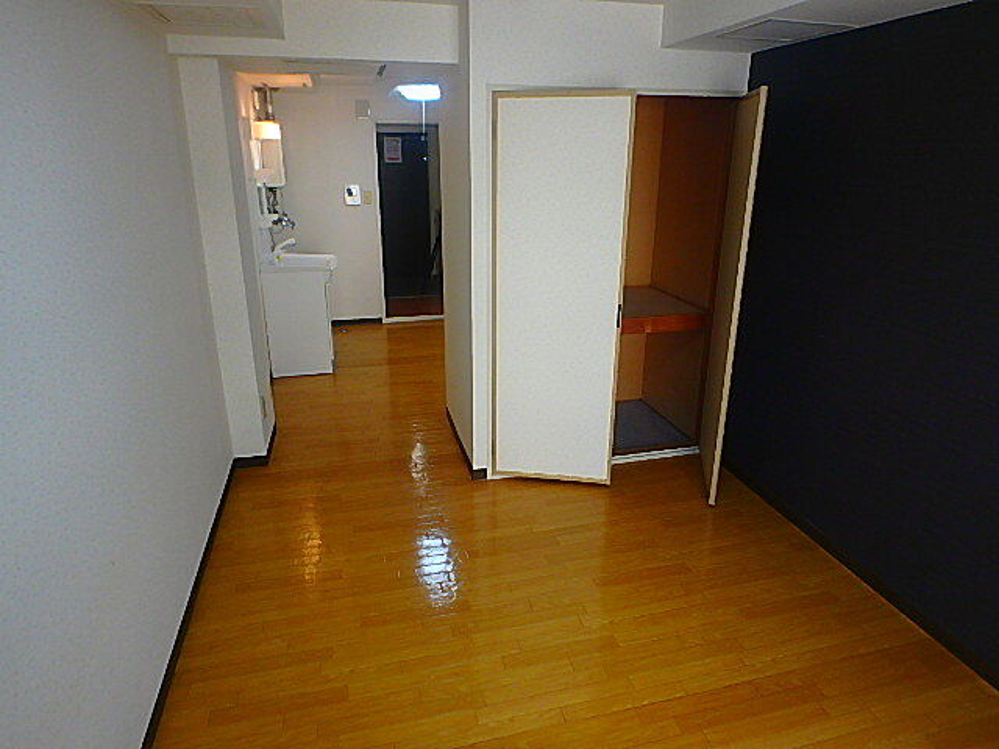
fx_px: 606
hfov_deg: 79.0
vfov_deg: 63.4
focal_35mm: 21
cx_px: 500
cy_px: 374
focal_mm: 3.7
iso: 160
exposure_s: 1/60
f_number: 3.5
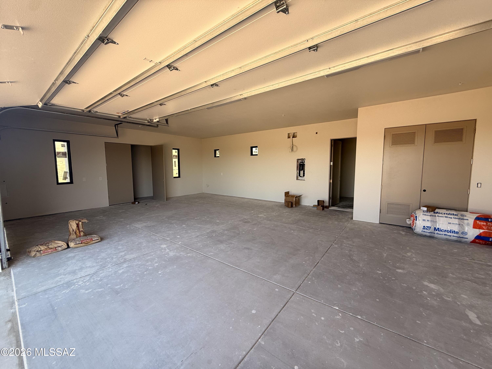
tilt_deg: -5.1
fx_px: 199
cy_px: 184
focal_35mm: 14
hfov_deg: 102.1
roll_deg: +0.3
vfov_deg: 85.7
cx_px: 246
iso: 50
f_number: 2.2
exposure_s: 1/129
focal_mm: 2.22
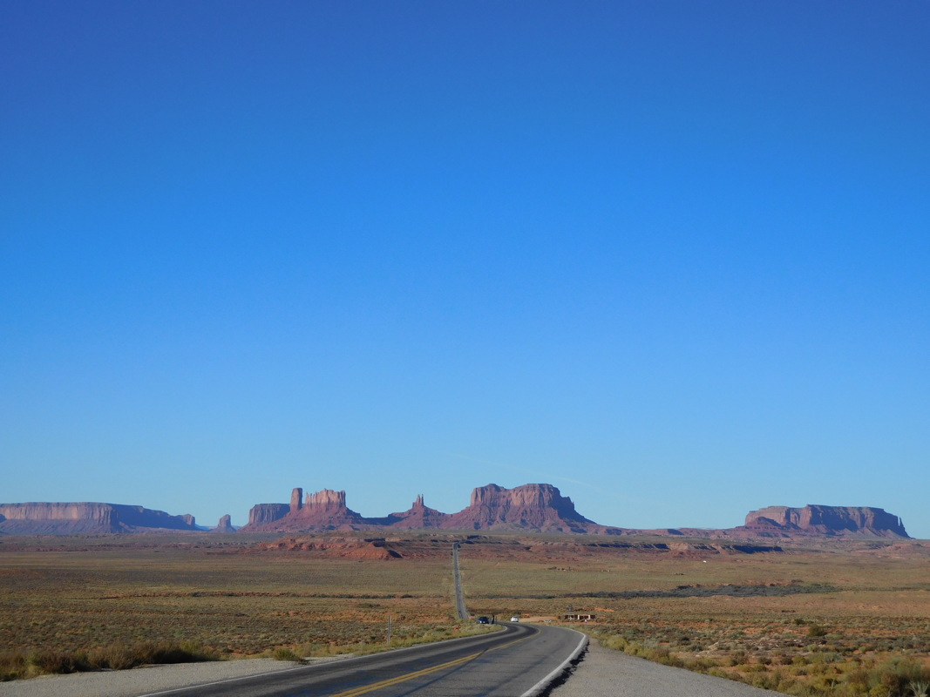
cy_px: 348
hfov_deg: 34.9
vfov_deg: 26.6
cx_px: 465
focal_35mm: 55
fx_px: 1477
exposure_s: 1/400
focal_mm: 9.8
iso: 125
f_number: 8.4
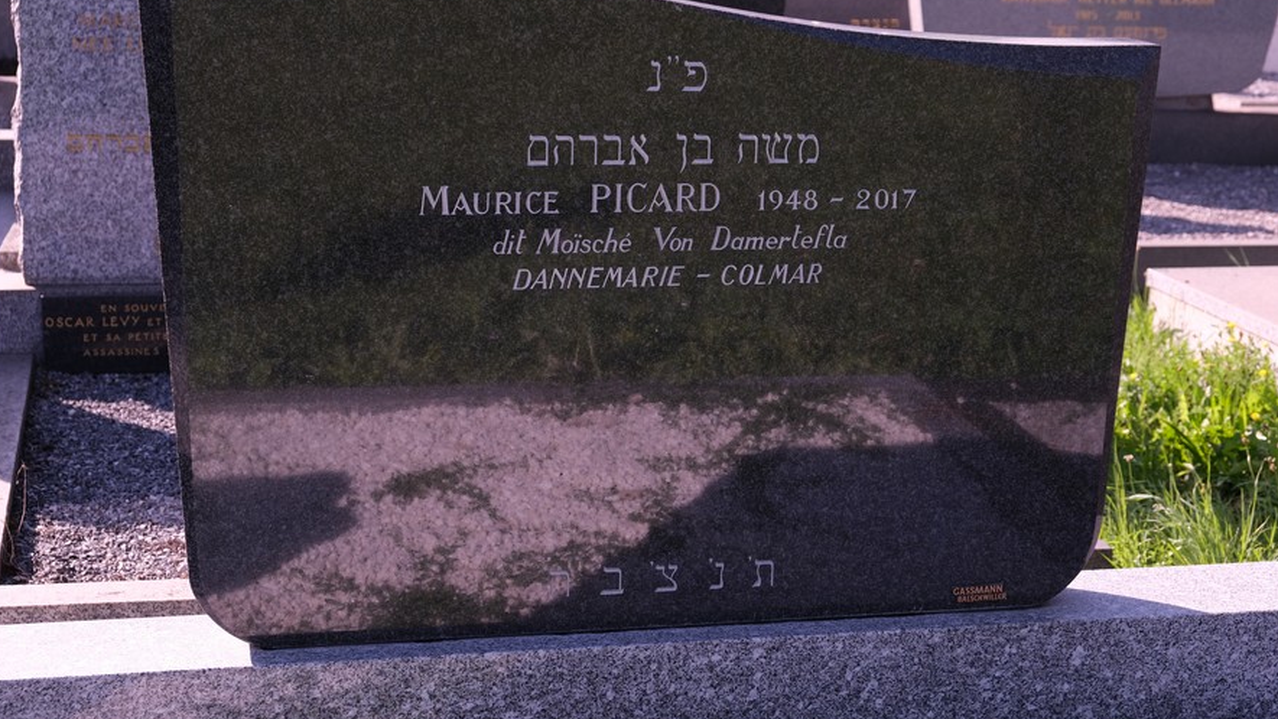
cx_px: 630
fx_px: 2203
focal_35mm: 65
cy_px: 342
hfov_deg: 32.4
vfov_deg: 18.5
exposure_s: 1/220
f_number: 5.6
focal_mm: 40.7
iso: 160
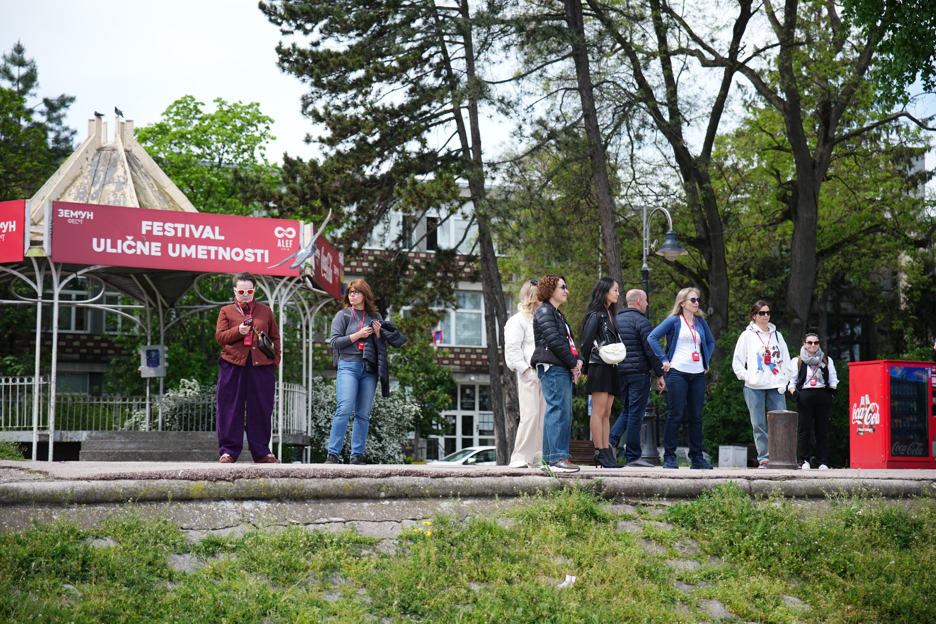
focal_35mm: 70
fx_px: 1820
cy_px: 312
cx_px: 468
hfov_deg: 28.8
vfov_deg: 19.5
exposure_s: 1/1250
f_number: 2.8
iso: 200
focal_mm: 70
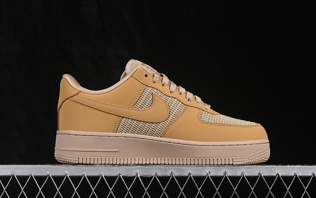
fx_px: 663
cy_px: 98
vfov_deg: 16.9
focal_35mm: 77
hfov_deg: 26.8
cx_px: 158
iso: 160
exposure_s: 1/80
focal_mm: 50
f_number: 8
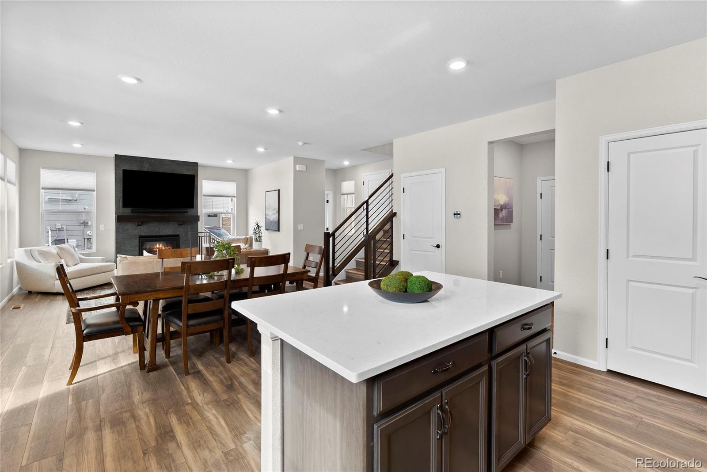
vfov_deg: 70.5
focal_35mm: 17
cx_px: 354
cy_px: 236
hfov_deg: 93.3
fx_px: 334
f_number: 11
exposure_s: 1.6
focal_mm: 17
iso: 250
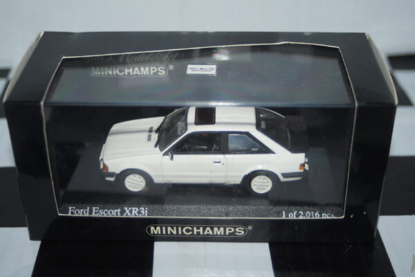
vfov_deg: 22.6
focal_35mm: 60
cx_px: 208
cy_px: 138
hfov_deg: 33.4
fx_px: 692
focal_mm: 40
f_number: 4.5
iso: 125
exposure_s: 1/60
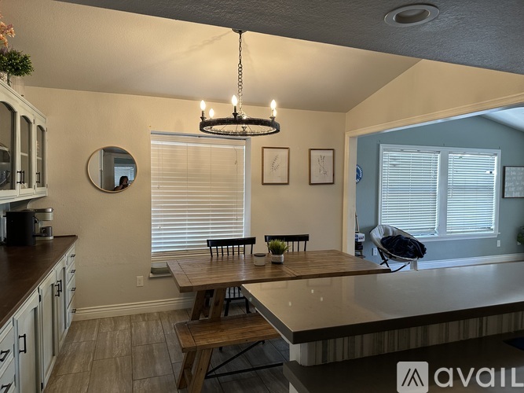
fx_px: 363
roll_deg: -1.3
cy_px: 196
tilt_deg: -3.1
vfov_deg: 56.8
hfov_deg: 71.6
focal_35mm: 24
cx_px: 262
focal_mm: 6.86
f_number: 1.78
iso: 160
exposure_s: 1/60
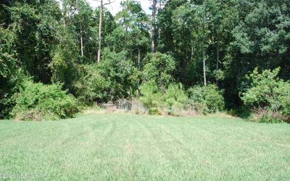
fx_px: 221
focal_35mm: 28
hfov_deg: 66.5
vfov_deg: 44.5
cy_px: 86
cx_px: 146
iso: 100
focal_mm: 18
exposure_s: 1/160
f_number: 6.3
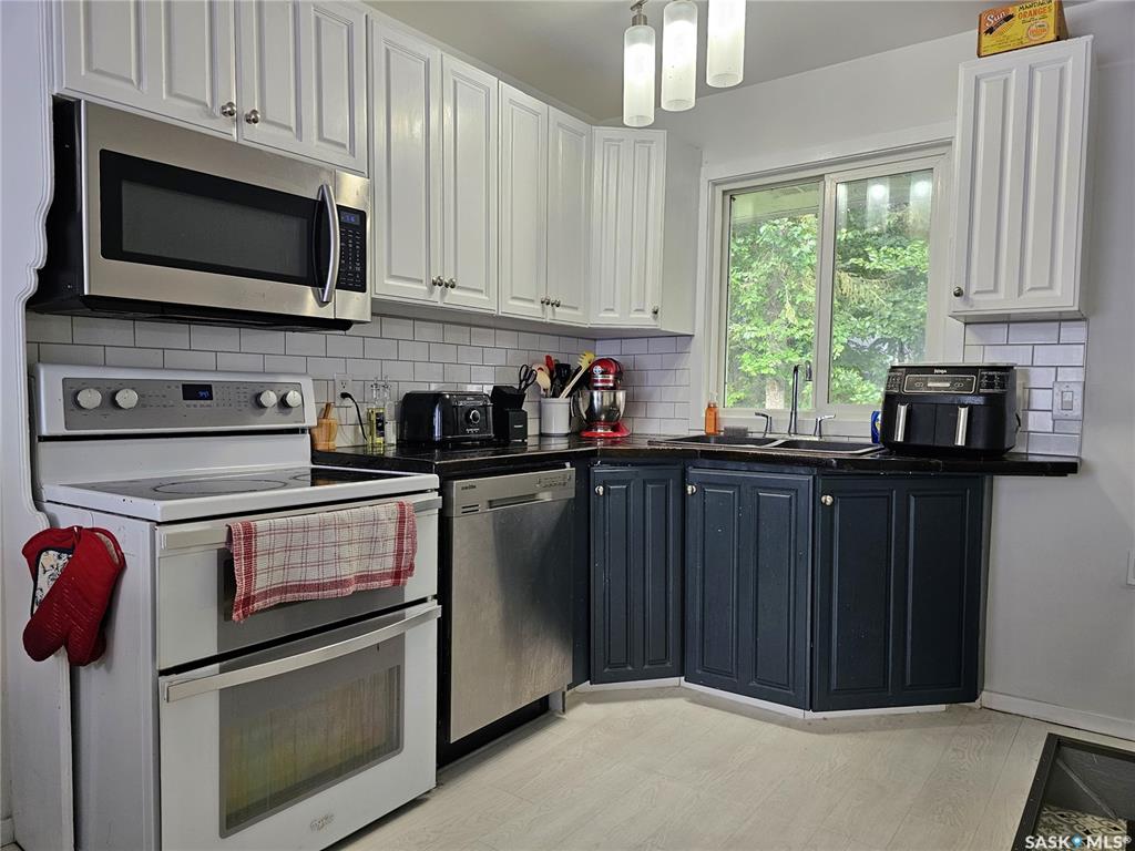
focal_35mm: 23
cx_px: 568
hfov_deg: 73.9
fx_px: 754
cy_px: 426
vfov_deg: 58.9
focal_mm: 6.3
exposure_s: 1/120
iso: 160
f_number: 1.7
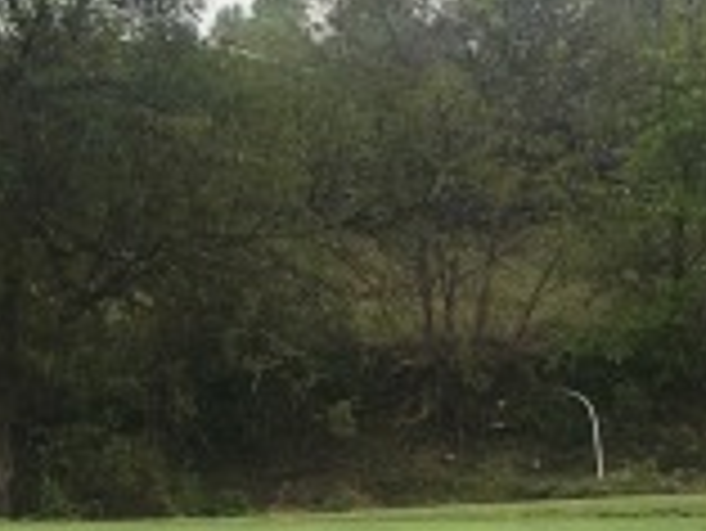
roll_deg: +1.8
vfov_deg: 9.8
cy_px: 693
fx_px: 3021
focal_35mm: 148
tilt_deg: -9.0
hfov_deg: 12.9
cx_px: -225
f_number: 2.2
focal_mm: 4.15
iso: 25
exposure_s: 1/478
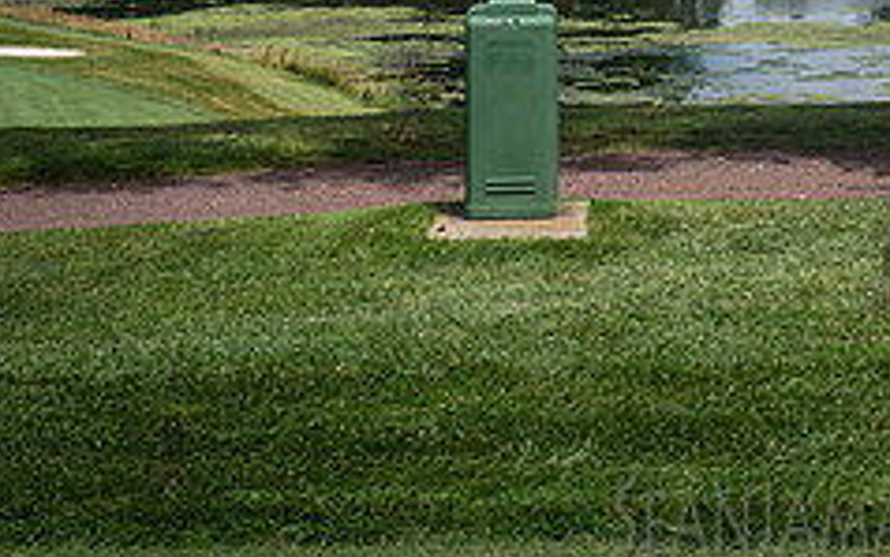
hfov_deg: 22.8
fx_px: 2111
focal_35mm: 87
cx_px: 894
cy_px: -114
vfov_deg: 14.5
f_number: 5.6
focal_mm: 35
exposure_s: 1/1250
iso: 200
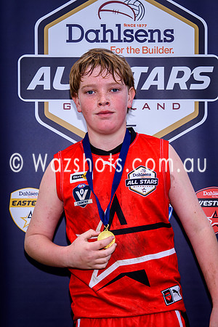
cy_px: 175
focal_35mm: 110
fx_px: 998
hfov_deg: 12.5
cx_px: 115
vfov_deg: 18.6
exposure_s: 1/160
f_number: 5.6
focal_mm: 38
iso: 100
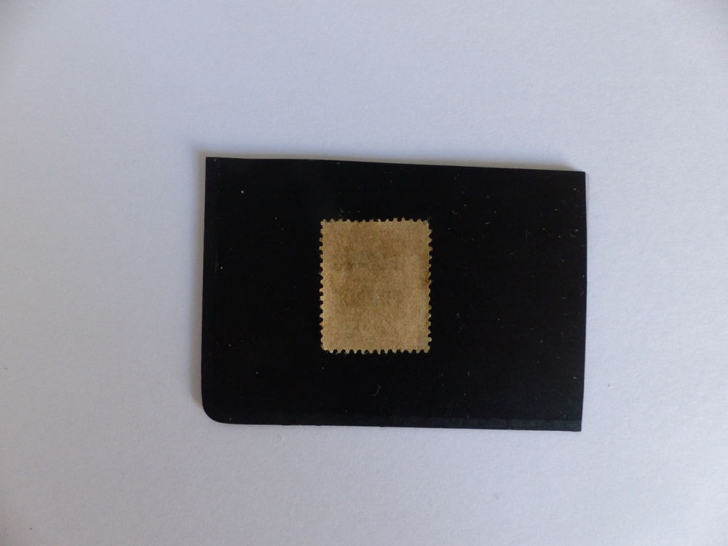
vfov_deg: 54.9
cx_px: 364
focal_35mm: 25
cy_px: 273
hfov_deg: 69.4
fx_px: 526
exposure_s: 1/60
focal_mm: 4.5
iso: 400
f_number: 2.8
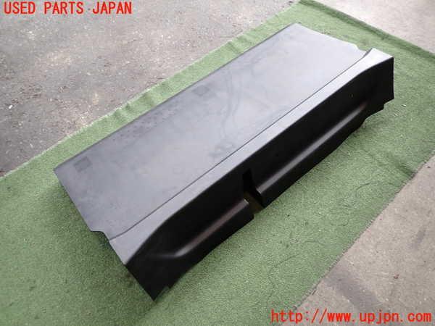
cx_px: 218
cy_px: 163
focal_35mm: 25
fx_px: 314
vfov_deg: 54.9
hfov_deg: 69.4
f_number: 2
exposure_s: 1/125
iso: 200
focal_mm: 4.5
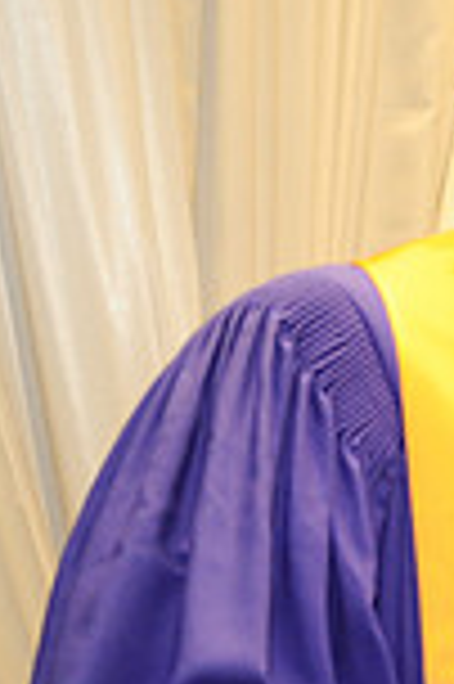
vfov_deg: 10.4
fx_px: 3754
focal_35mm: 198
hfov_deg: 6.5
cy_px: 531
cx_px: 1218
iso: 1250
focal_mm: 52
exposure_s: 1/60
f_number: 5.6
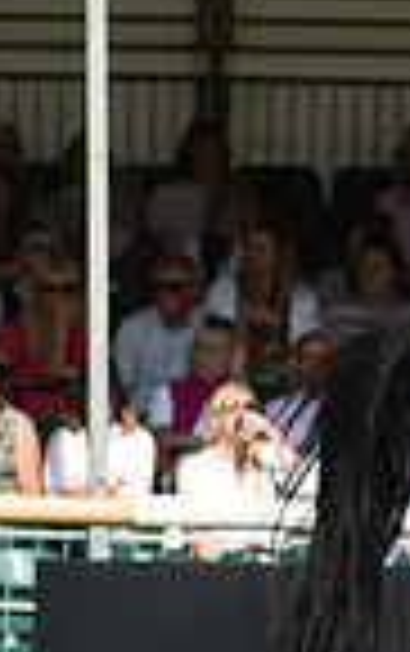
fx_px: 14510
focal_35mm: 814
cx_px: 996
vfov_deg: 2.6
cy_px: 189
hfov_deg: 1.6
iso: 200
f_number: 6.3
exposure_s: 1/1250
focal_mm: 200
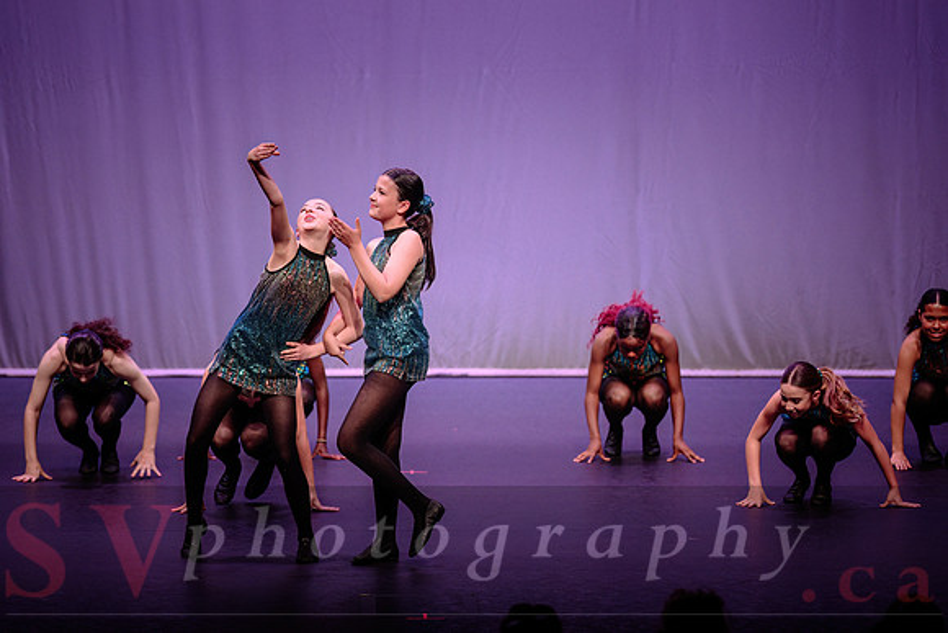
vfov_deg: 9.7
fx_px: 3743
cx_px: 452
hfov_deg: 14.4
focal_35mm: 142
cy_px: 317
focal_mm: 135
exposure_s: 1/400
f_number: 3.2
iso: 1600
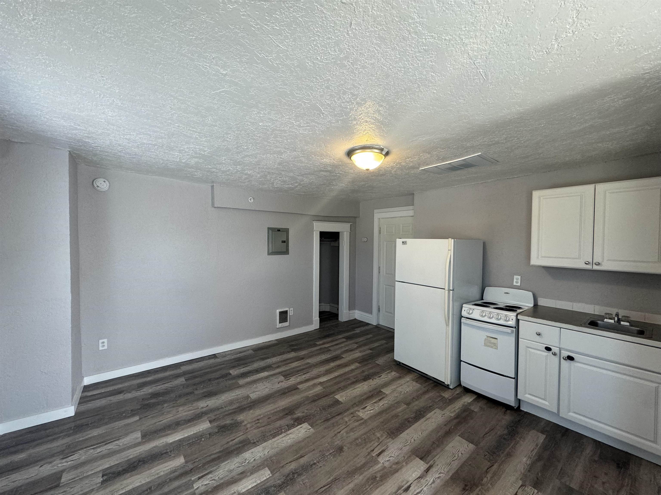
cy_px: 248
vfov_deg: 85.7
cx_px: 330
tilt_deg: -0.5
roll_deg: -0.6
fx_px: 267
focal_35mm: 14
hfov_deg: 102.1
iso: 160
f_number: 2.2
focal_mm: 2.22
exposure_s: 1/120
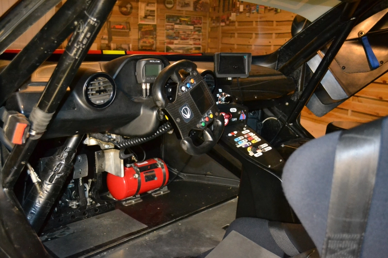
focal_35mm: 33
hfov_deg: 57.2
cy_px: 129
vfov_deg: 40.0
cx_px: 194
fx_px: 356
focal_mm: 22
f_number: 4
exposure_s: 1/60
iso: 3200
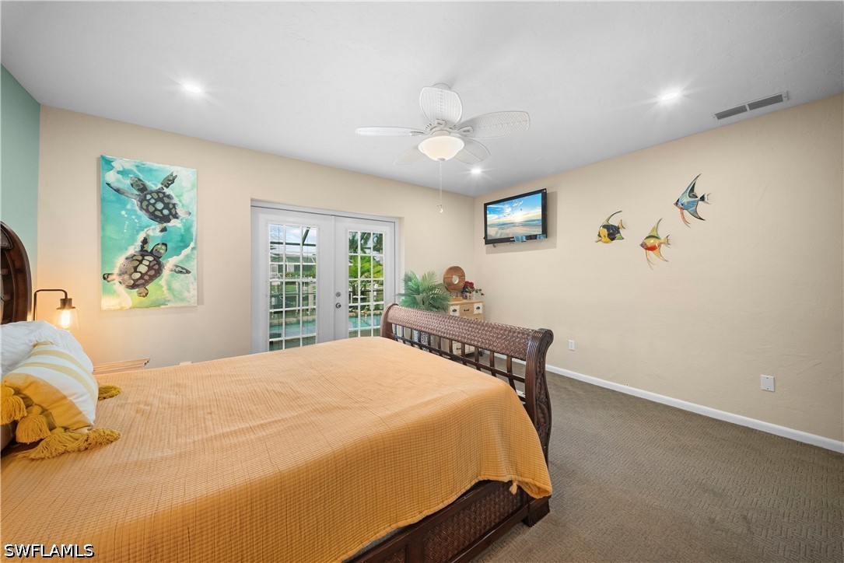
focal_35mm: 12
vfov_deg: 90.0
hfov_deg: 112.6
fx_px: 281
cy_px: 282
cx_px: 422
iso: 2000
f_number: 11
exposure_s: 1/13
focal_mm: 12
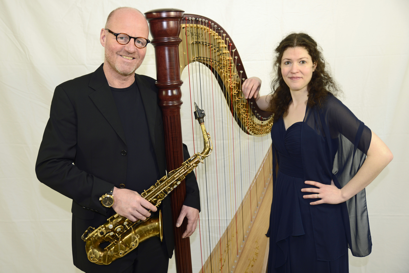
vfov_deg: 38.9
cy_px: 136
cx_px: 204
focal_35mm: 34
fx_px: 386
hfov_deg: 55.8
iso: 450
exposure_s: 1/160
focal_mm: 34
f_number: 2.8
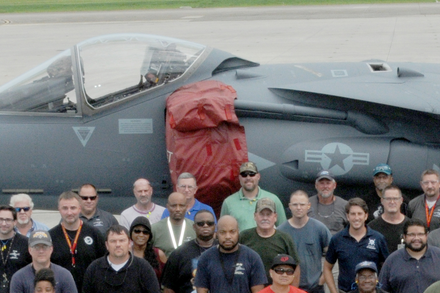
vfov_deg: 12.7
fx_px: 1294
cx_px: 419
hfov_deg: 18.9
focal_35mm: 106
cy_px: 290
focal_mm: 22
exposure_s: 1/320
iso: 640
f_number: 20
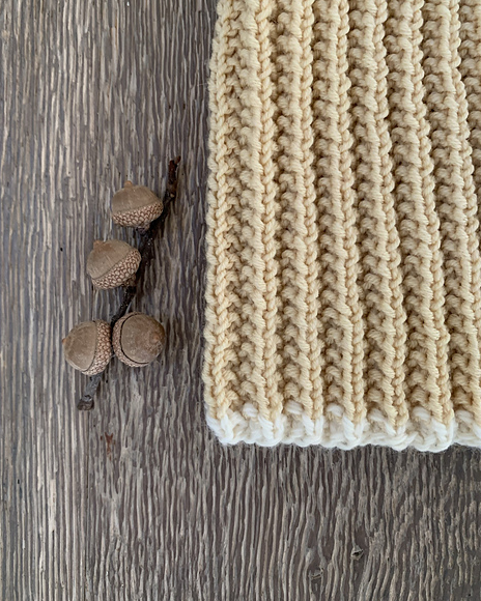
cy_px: 279
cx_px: 238
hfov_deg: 51.5
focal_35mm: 28
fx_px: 498
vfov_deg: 62.1
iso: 250
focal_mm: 4.25
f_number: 1.8
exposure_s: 1/60
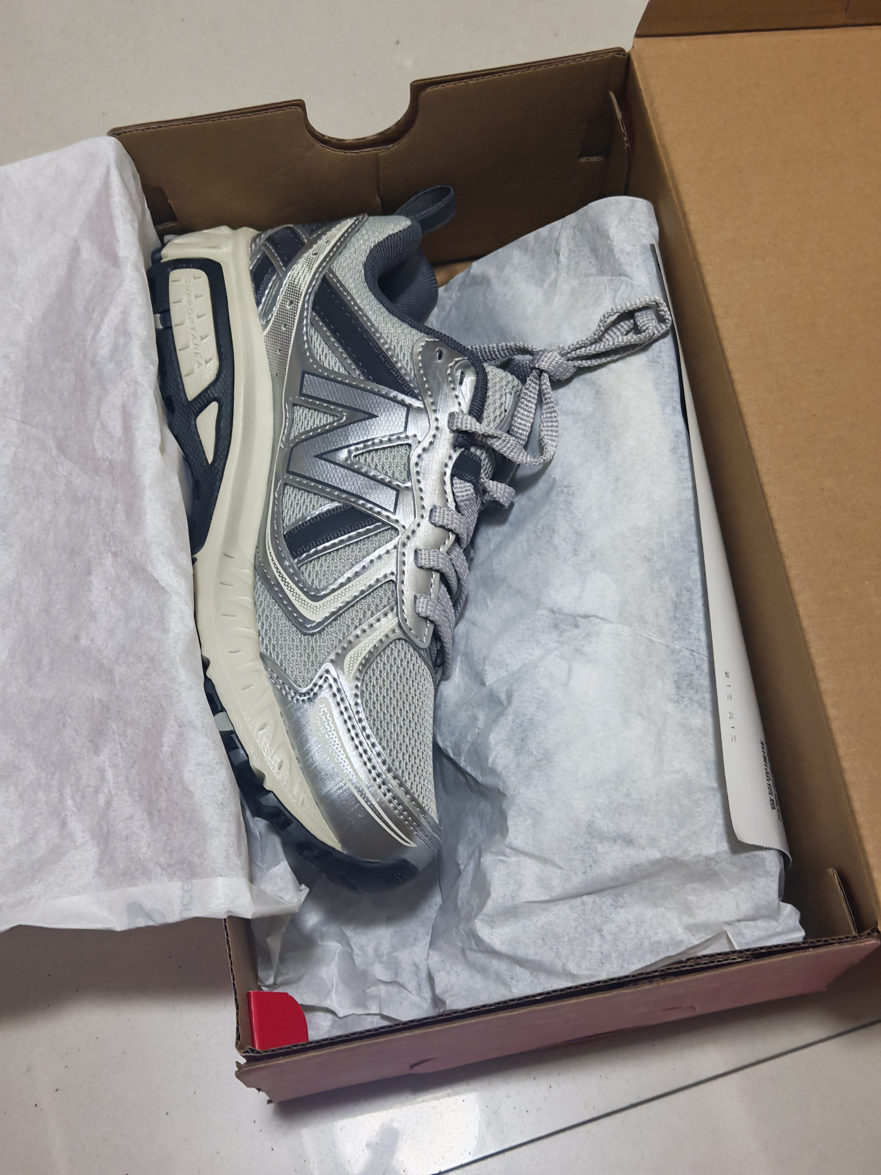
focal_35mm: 48
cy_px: 588
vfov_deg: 39.7
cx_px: 440
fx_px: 1629
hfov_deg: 30.3
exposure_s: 1/25
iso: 500
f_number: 1.9
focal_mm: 6.67
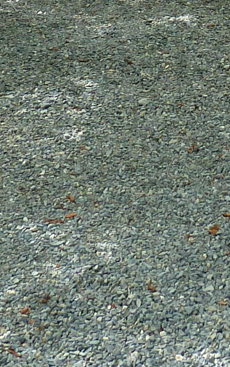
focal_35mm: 128
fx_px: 1283
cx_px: 254
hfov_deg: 10.1
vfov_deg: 14.6
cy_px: -257
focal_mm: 4.1
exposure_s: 1/60
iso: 80
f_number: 3.3
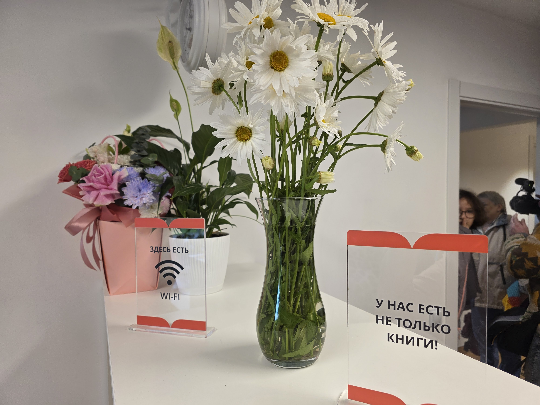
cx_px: 270
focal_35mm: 23
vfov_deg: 58.9
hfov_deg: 73.9
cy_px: 202
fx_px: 359
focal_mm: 6.3
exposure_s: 1/61.3
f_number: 1.7
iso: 64
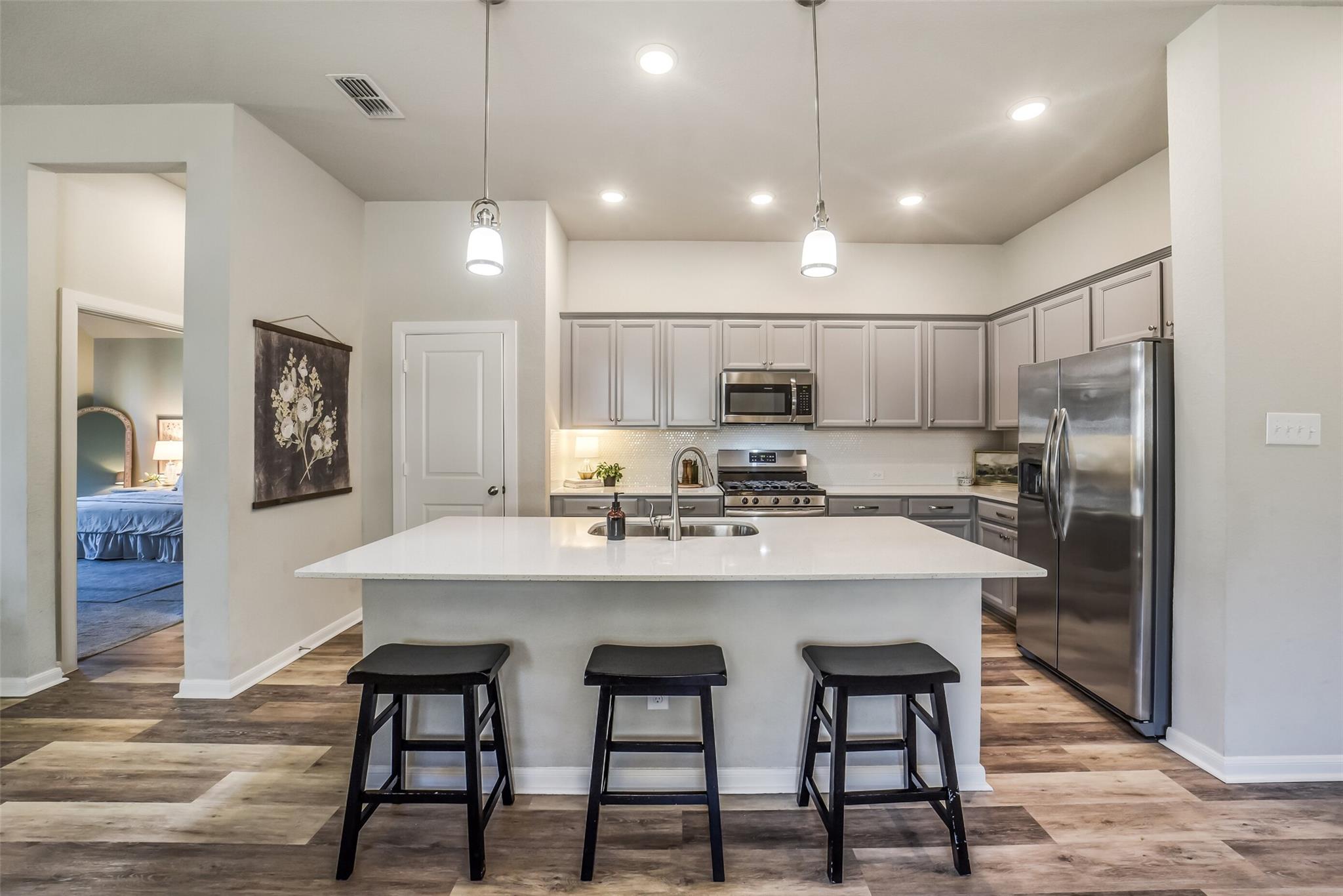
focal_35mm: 14
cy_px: 448
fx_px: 522
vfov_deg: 81.2
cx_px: 672
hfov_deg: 104.2
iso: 400
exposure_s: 1/30
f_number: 11
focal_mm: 14
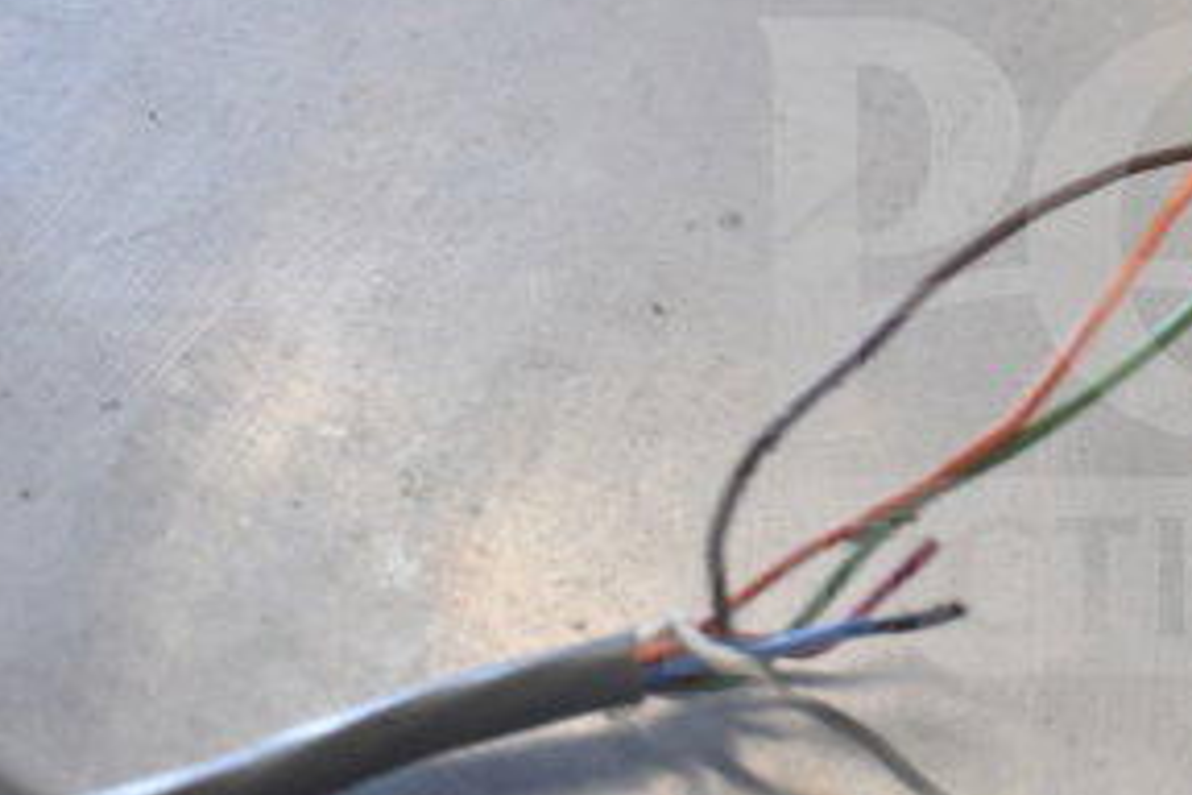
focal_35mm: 70
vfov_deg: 19.4
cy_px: 346
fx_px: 2318
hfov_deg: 27.5
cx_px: 1126
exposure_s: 1/30
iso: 200
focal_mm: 22
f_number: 3.8
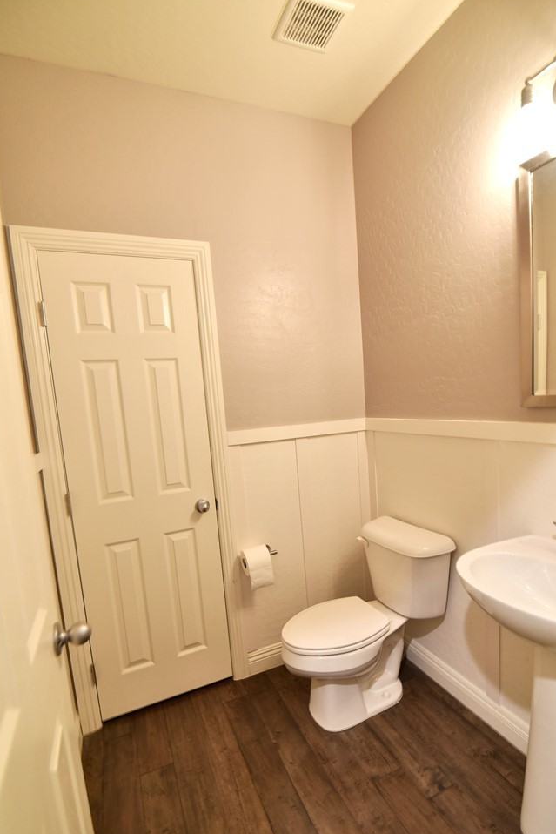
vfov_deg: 93.1
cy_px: 451
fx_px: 394
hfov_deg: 70.4
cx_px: 294
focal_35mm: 17
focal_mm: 15
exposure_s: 1/60
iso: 2500
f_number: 2.8
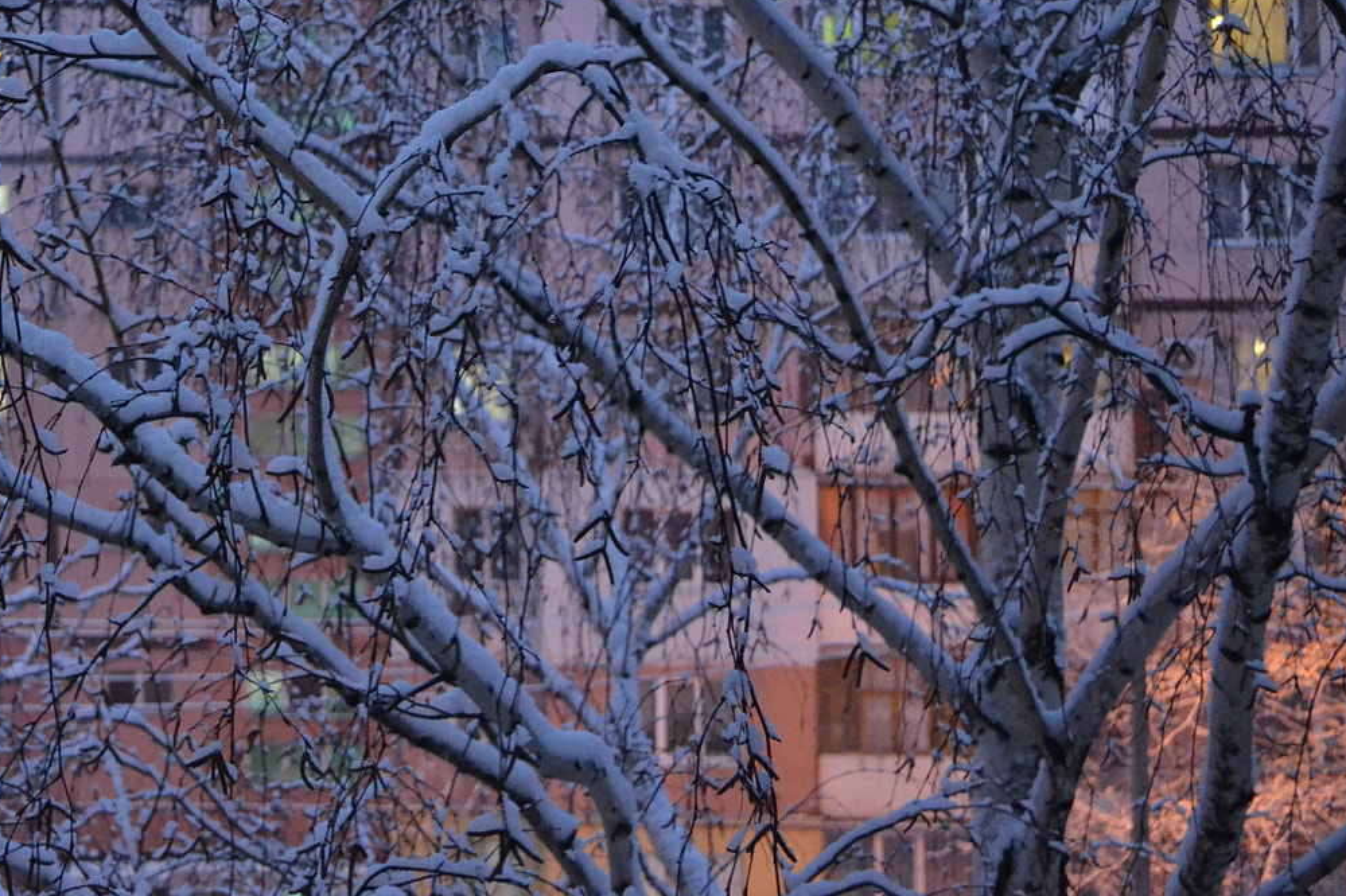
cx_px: 303
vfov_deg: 18.8
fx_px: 2691
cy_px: 235
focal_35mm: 72
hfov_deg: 27.6
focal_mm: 30
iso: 3200
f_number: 4.5
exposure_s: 1/10
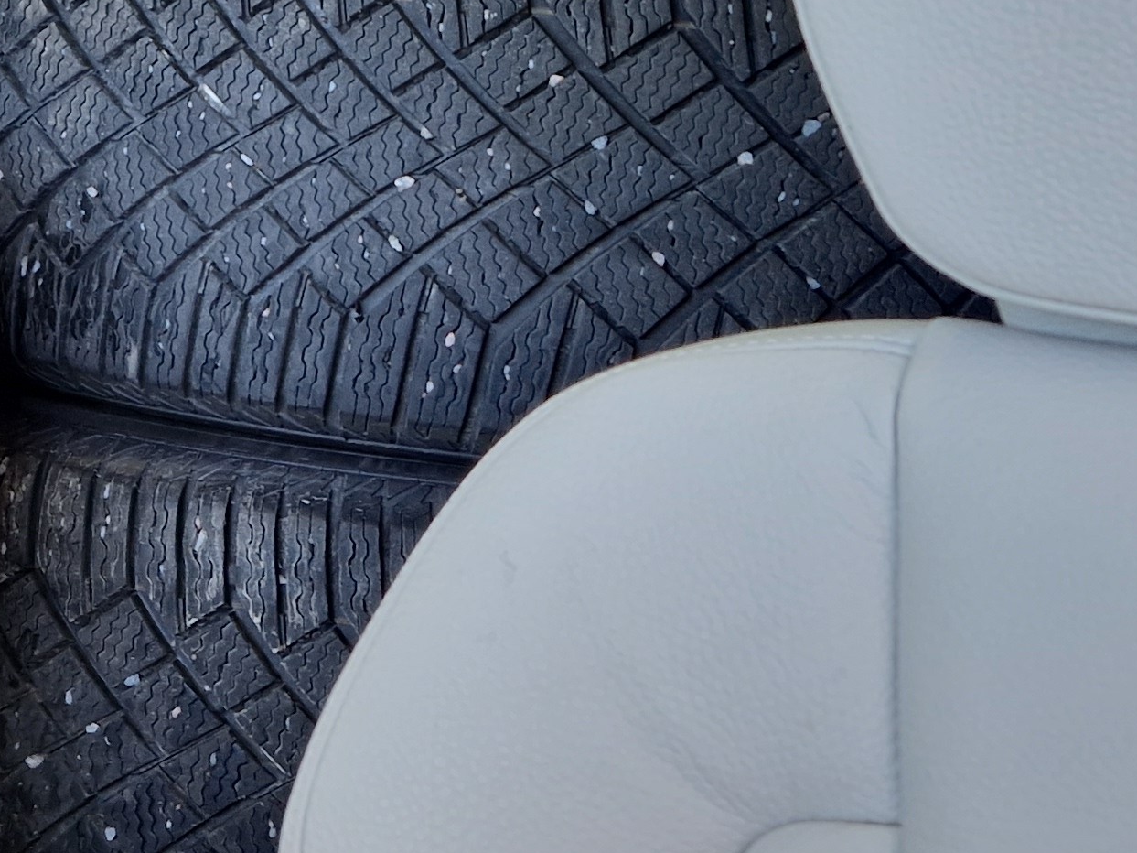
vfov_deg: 18.3
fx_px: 2430
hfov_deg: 26.2
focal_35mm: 74
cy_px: -297
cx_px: 359
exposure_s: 1/50
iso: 100
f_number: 1.8
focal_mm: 5.4
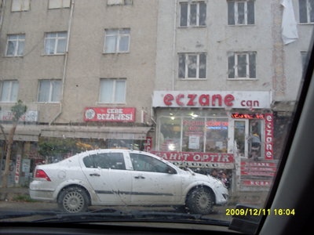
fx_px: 345
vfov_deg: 37.7
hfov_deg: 49.0
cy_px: 118
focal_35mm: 38
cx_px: 157
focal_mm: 6.3
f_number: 2.8
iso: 80
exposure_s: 1/125
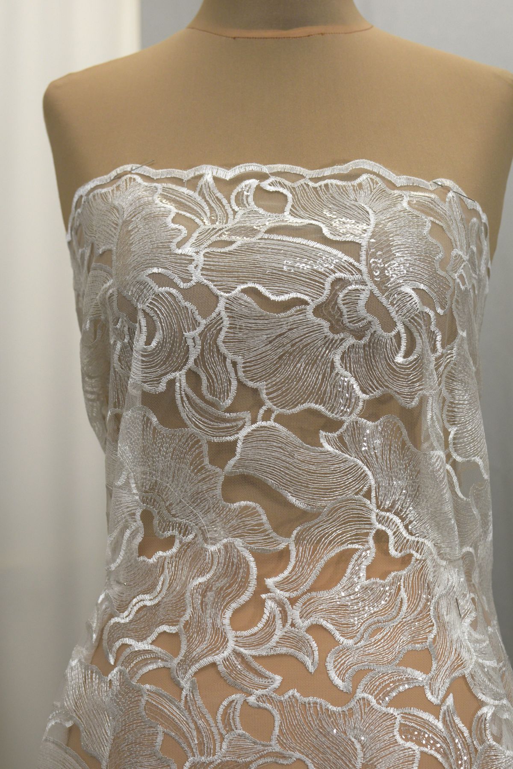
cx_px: 256
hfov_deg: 25.8
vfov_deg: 37.9
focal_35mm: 52
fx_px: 1122
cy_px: 384
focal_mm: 35
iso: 400
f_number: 5
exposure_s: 1/100
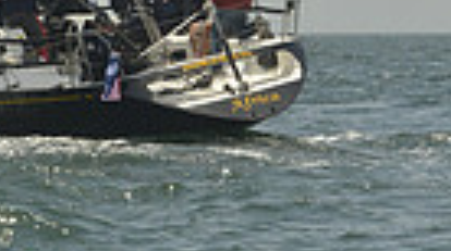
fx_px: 3688
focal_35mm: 309
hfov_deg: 7.0
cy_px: -603
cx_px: -67
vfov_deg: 3.8
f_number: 14
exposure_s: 1/1250
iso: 560
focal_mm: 70
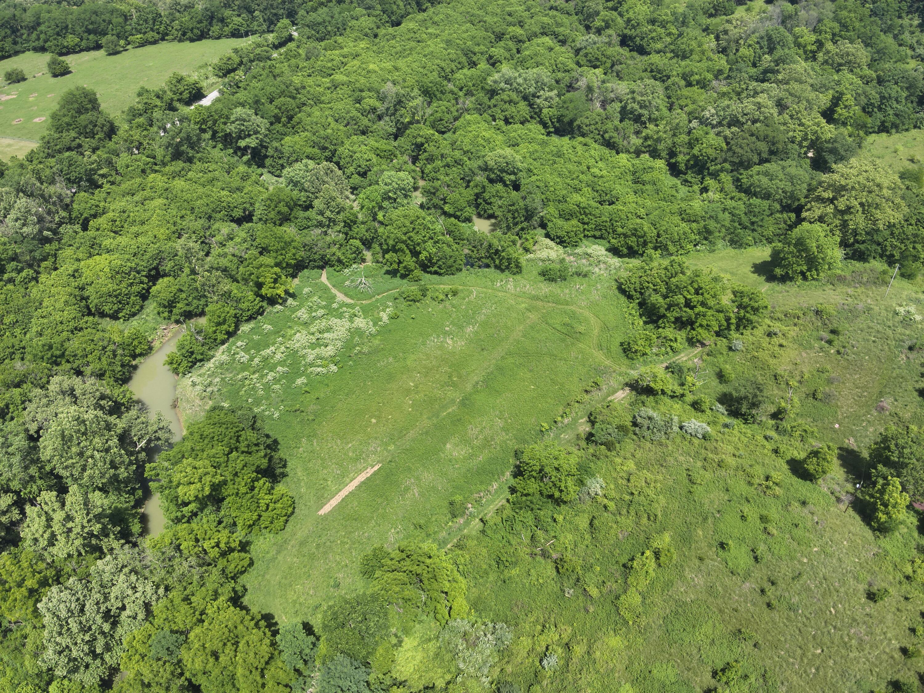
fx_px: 641
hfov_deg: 71.6
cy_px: 346
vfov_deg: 56.8
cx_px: 462
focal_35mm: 24
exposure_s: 1/640
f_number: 2.8
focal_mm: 4.4
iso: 100
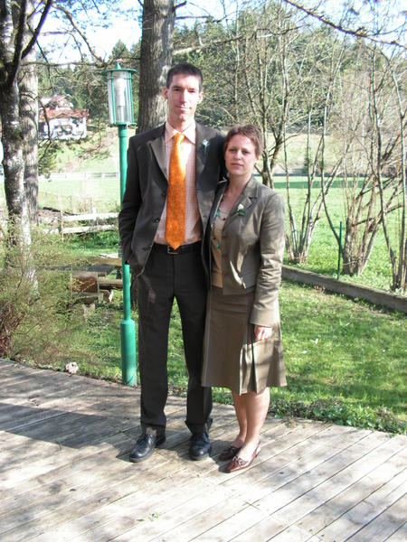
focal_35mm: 36
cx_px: 204
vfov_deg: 51.4
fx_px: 564
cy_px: 271
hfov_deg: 39.7
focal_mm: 6
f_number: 3.2
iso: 50
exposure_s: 1/80
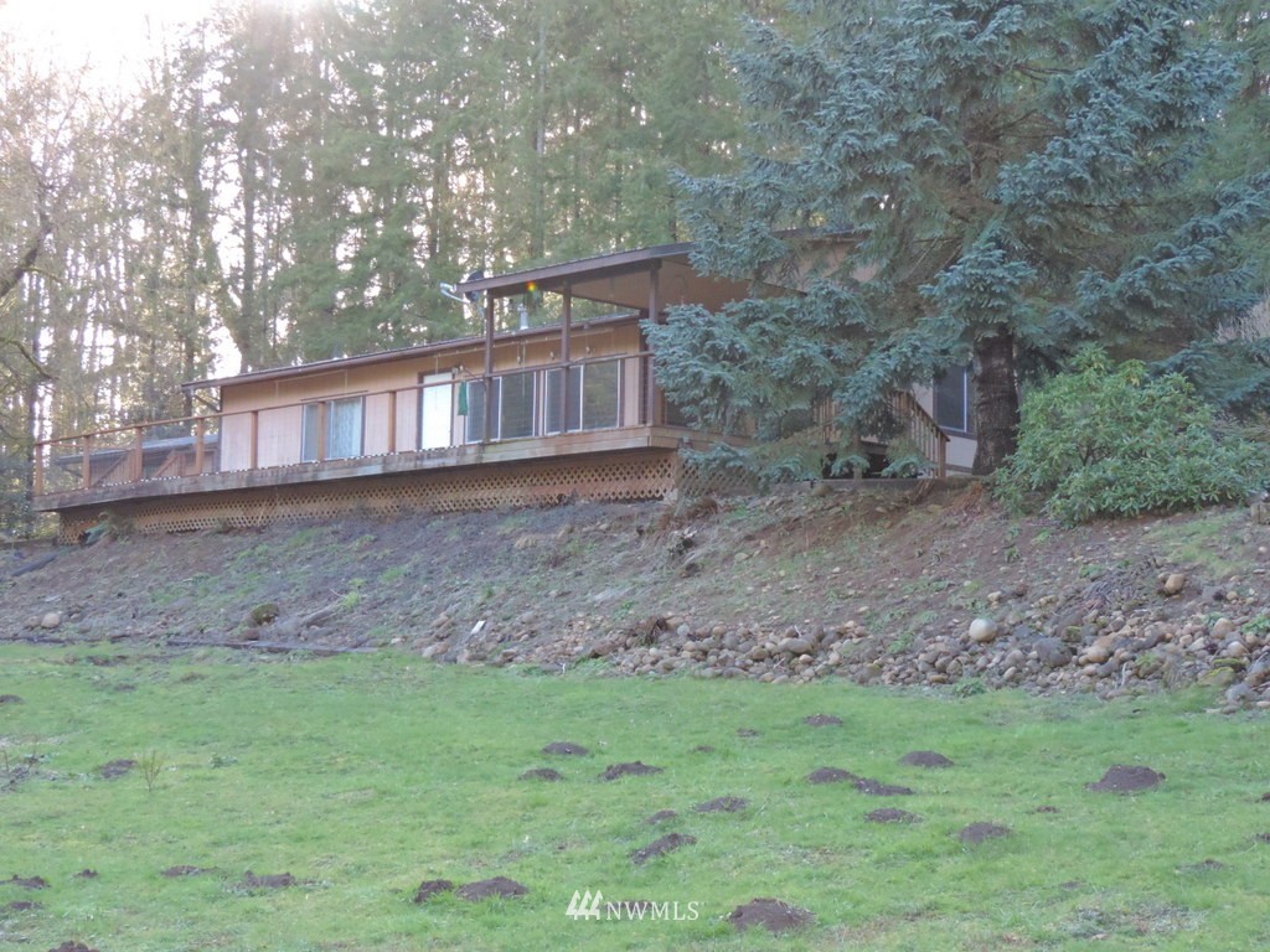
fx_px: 2018
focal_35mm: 55
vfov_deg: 26.6
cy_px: 476
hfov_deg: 34.9
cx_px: 635
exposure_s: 1/250
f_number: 3.7
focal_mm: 9.8
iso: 800
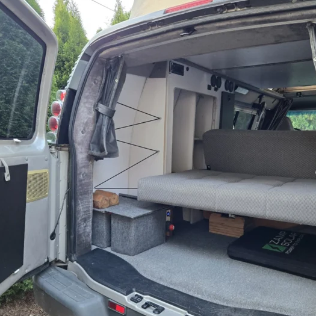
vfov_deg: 52.5
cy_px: 165
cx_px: 163
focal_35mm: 31
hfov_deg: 52.5
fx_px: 320
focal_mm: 5.4
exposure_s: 1/120
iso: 200
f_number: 1.8
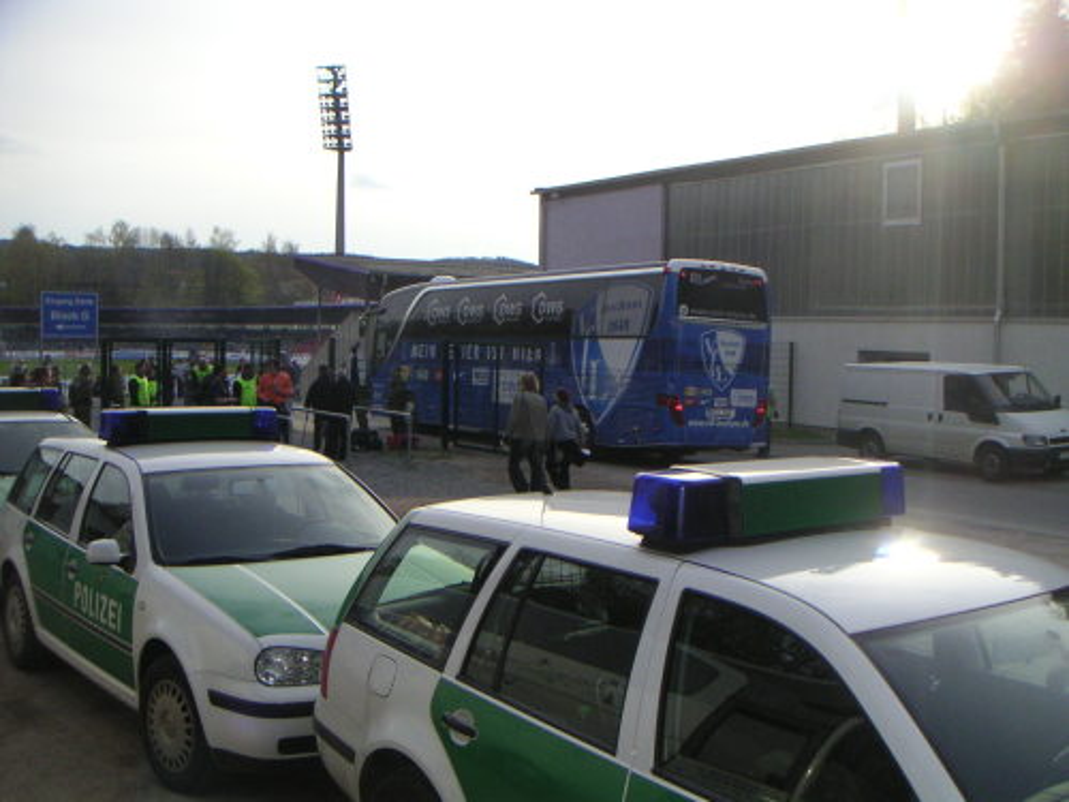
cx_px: 534
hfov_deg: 49.0
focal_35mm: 38
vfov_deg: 37.7
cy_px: 401
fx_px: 1174
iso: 160
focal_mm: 6
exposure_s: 1/180
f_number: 6.7
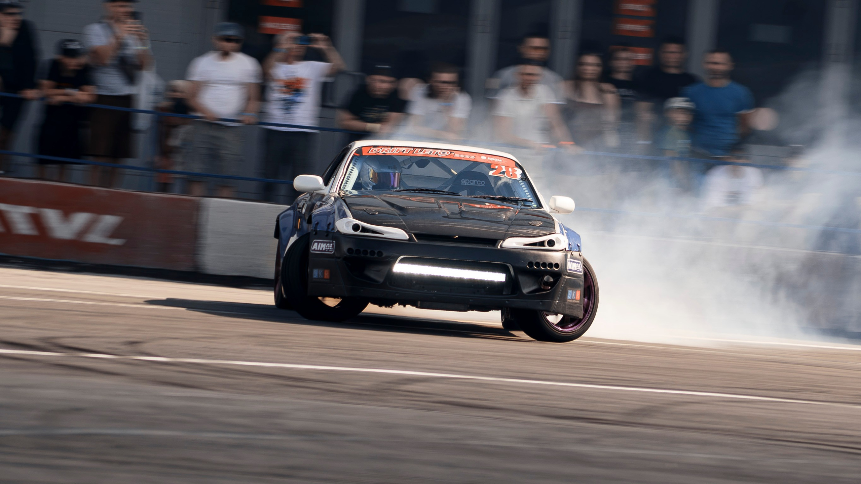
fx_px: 10352
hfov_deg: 4.8
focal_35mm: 453
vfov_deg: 2.7
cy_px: 218
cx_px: 434
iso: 100
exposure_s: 1/125
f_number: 8
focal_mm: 200
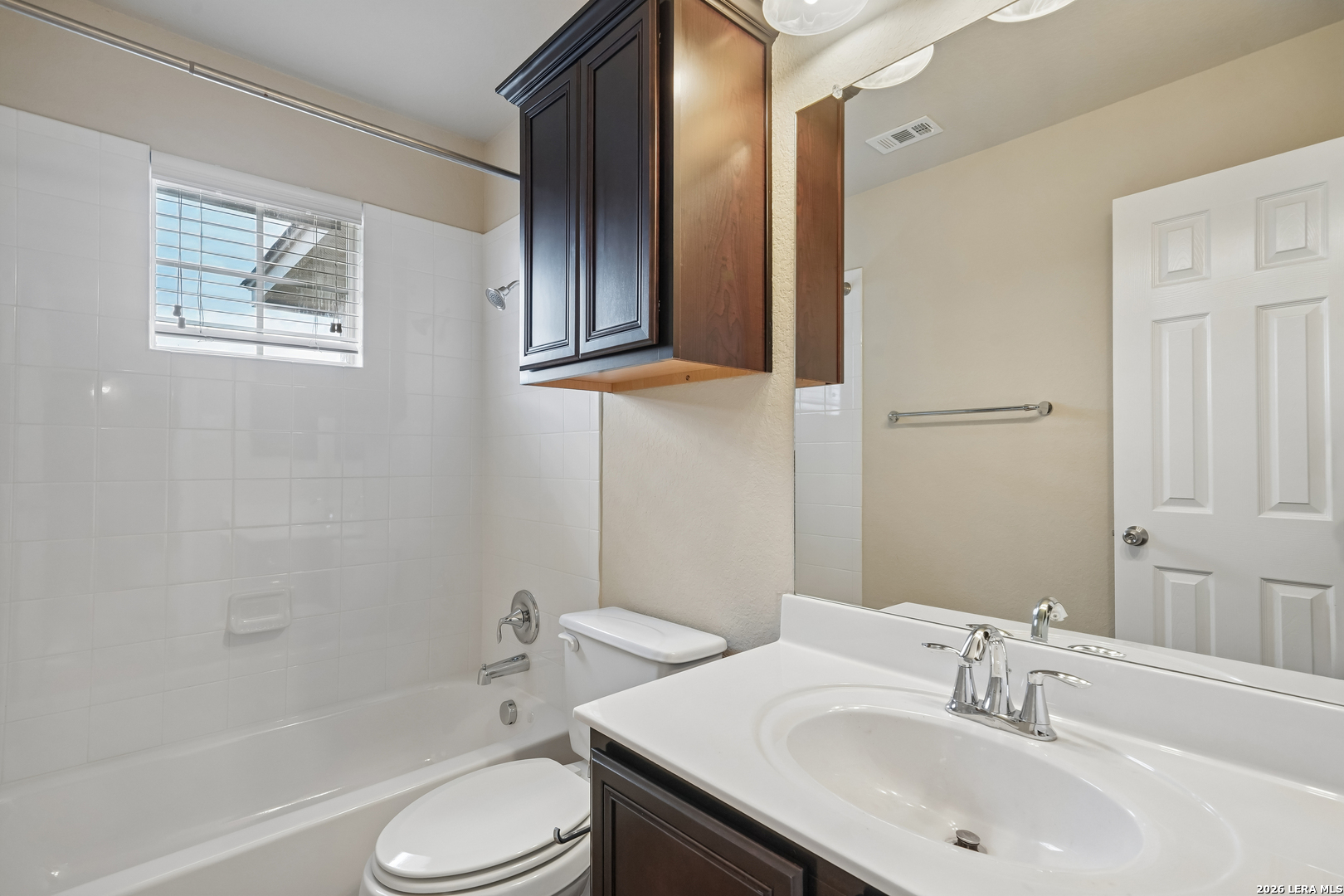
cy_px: 448
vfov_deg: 73.7
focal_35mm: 16
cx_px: 672
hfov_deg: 96.7
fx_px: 597
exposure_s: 1/30
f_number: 8
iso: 800
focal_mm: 16
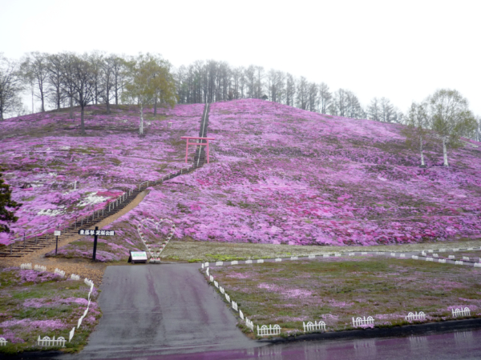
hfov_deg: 55.4
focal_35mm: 33
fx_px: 459
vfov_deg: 42.9
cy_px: 180
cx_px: 240
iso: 100
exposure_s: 1/125
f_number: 2.8
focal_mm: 5.5
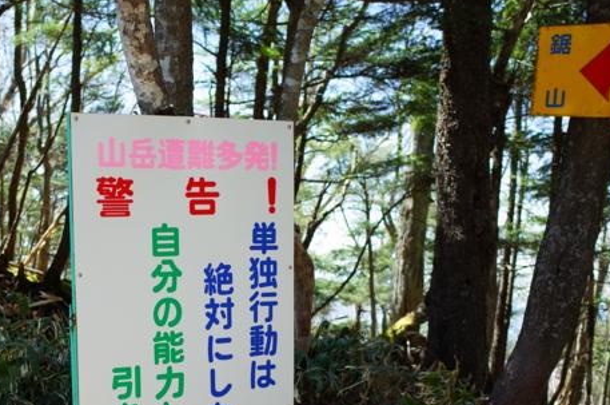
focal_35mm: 49
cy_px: 341
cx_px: 198
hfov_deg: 39.9
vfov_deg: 26.7
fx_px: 829
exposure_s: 1/350
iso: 100
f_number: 2.8
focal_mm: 18.3
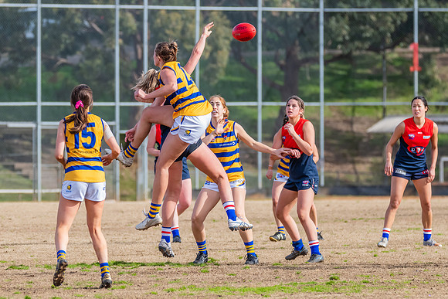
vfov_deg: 3.1
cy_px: 124
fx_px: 5580
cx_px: 209
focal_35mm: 448
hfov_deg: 4.6
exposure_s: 1/1600
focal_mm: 280
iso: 800
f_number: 7.1
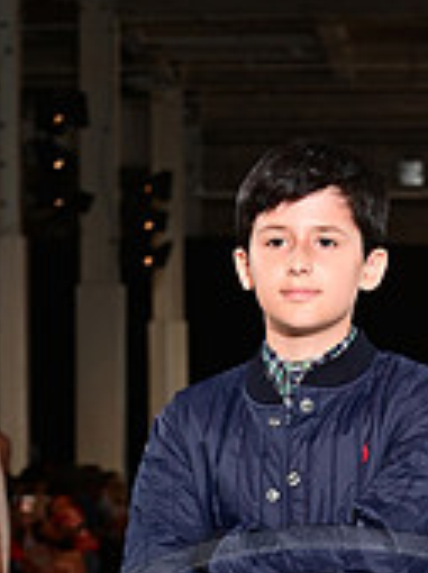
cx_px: 327
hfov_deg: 6.4
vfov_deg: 8.4
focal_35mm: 230
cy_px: 961
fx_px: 3801
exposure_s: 1/125
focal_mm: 70
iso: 1000
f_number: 6.3
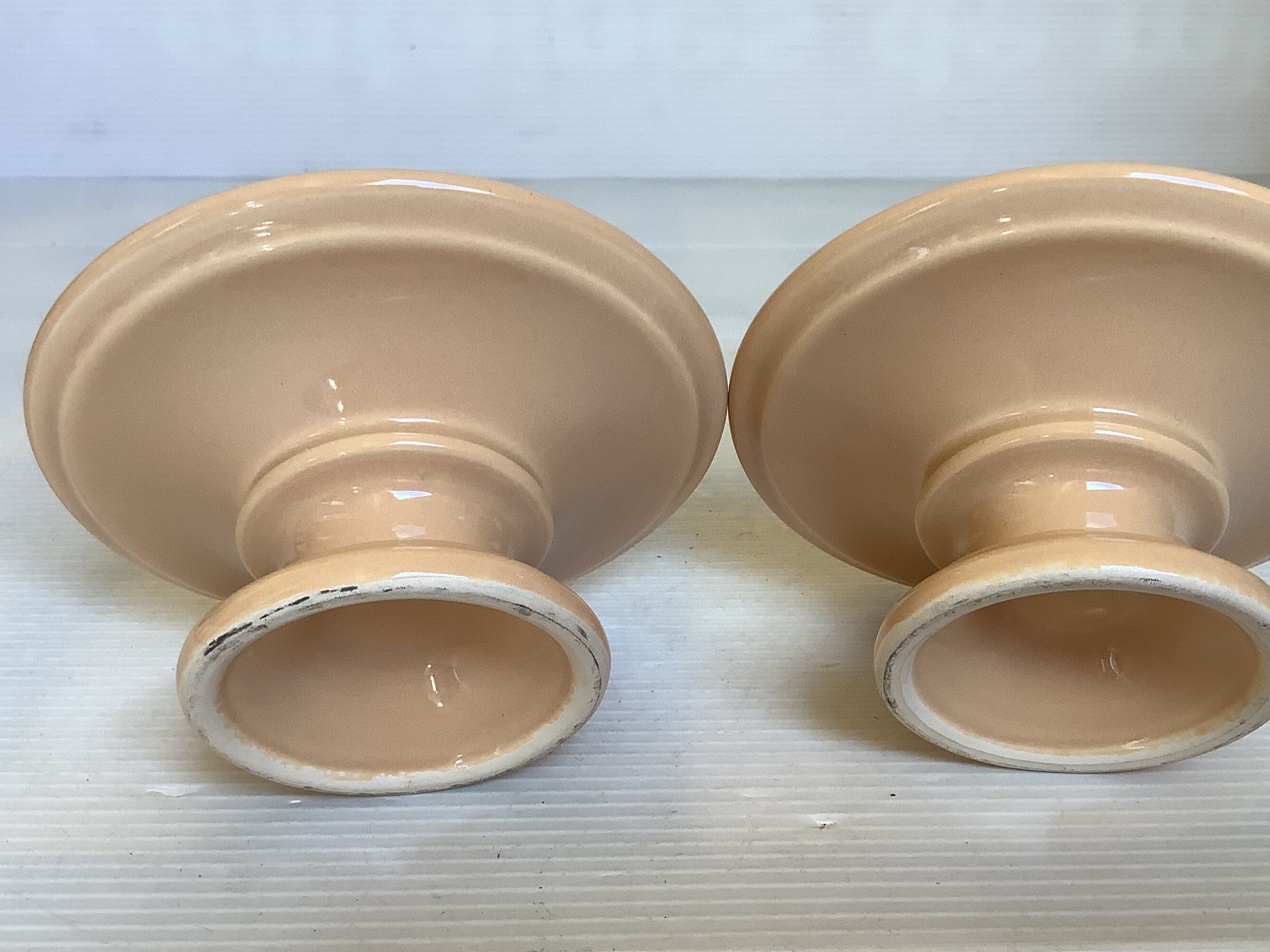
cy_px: 496
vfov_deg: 37.7
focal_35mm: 38
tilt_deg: -25.2
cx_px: 701
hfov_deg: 48.9
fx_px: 1394
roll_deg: +0.3
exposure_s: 1/50
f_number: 2.4
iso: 64
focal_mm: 3.3
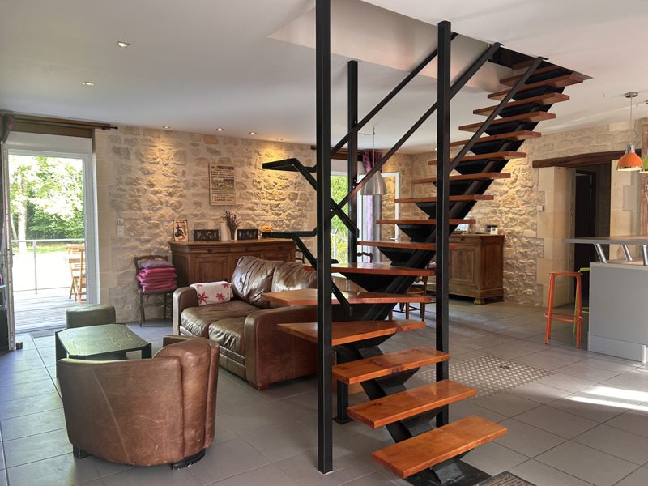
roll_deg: +0.1
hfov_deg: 67.3
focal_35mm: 26
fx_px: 487
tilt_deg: -2.1
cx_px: 324
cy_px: 243
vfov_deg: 53.1
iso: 80
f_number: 1.5
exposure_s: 1/50
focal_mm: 5.7
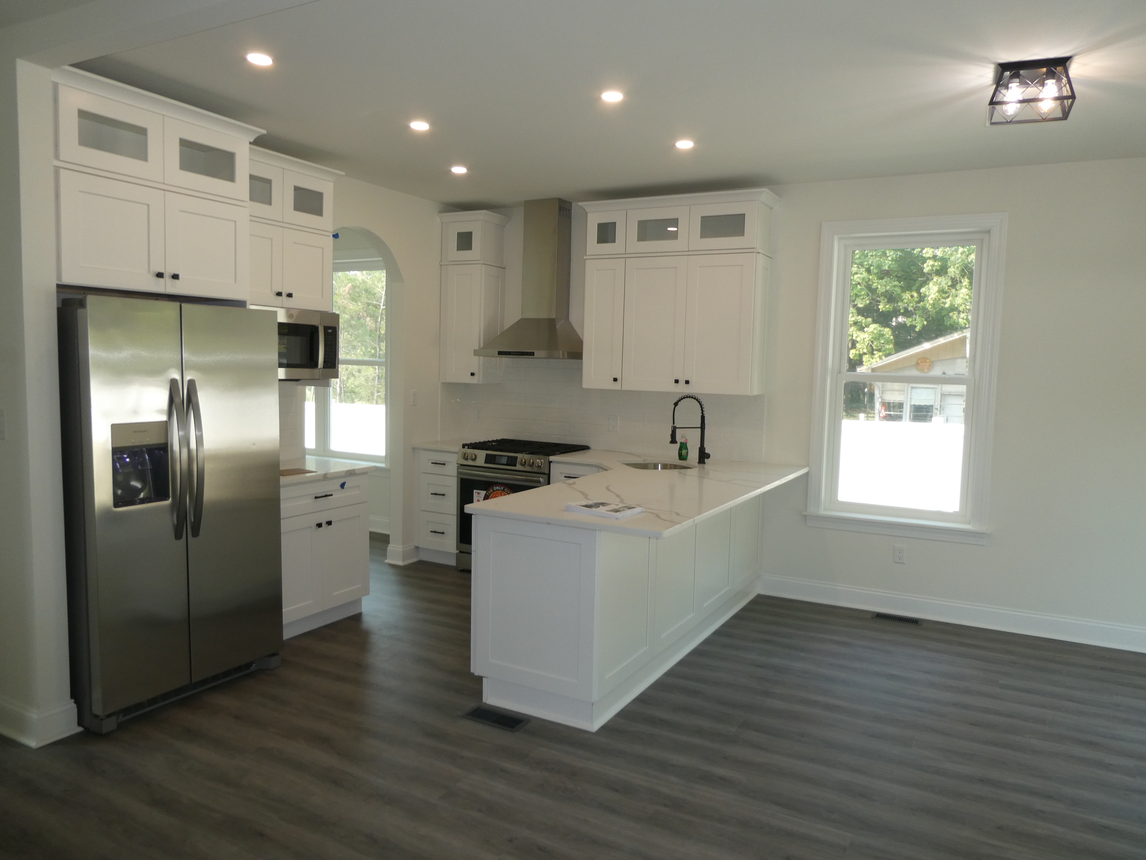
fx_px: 795
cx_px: 573
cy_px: 430
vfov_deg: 56.8
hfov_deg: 71.6
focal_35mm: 24
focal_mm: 4.3
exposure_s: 1/60
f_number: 3.3
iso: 125
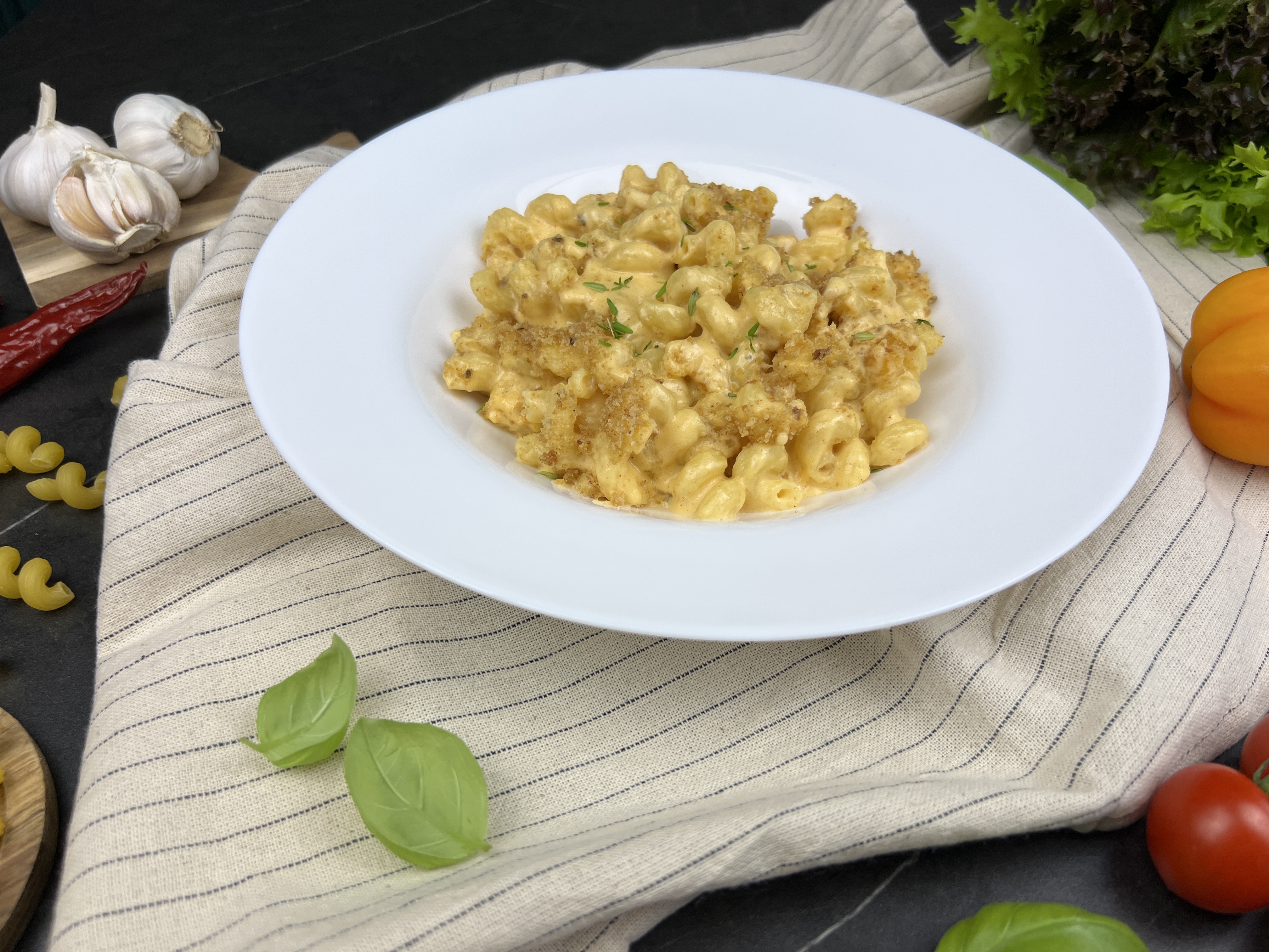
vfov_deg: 53.1
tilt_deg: -46.6
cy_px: 476
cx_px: 634
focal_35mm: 26
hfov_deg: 67.3
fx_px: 953
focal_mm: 5.7
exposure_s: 1/187
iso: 40
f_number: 1.5
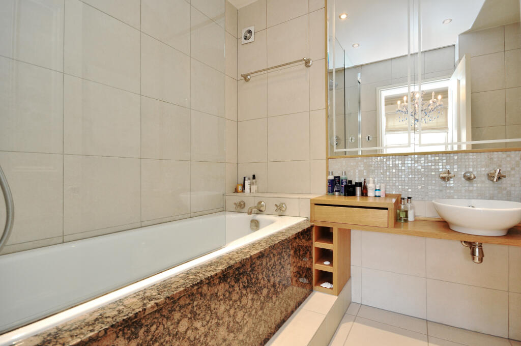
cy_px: 173
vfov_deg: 69.5
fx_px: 249
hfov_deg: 92.5
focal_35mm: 17
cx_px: 260
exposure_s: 1/13
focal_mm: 11.5
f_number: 9
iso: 320
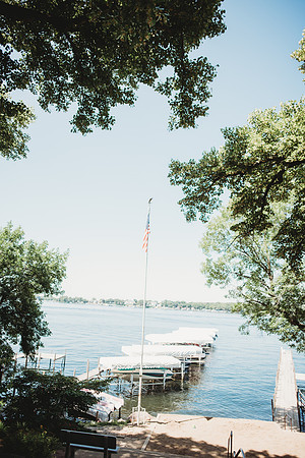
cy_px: 229
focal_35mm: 24
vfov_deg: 73.7
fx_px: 305
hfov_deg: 53.1
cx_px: 152
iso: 100
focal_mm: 24
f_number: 2.2
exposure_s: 1/800
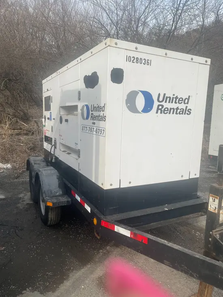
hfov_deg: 53.1
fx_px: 223
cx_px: 112
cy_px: 148
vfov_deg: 67.3
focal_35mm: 26
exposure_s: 1/2137
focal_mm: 5.1
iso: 50
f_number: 1.6
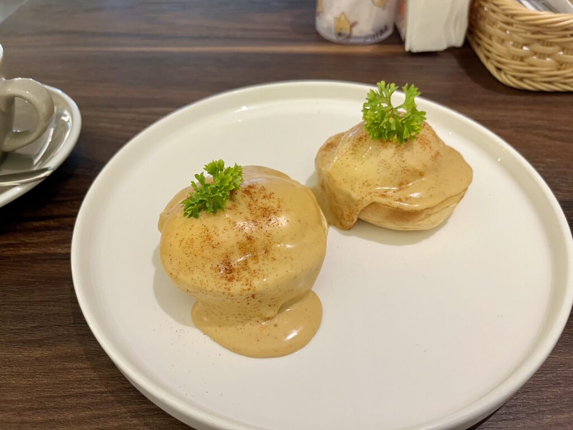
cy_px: 215
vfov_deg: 53.1
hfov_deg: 67.3
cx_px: 286
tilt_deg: -44.3
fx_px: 430
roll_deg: +0.3
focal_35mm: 26
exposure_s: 1/50
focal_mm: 5.1
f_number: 1.6
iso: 100
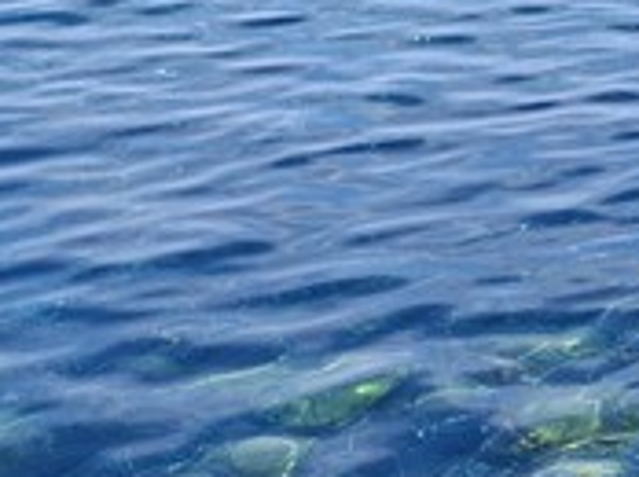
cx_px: 1105
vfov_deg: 13.4
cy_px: 613
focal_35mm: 106
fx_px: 1954
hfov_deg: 16.1
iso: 50
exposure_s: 1/975
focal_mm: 5.54
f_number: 1.8
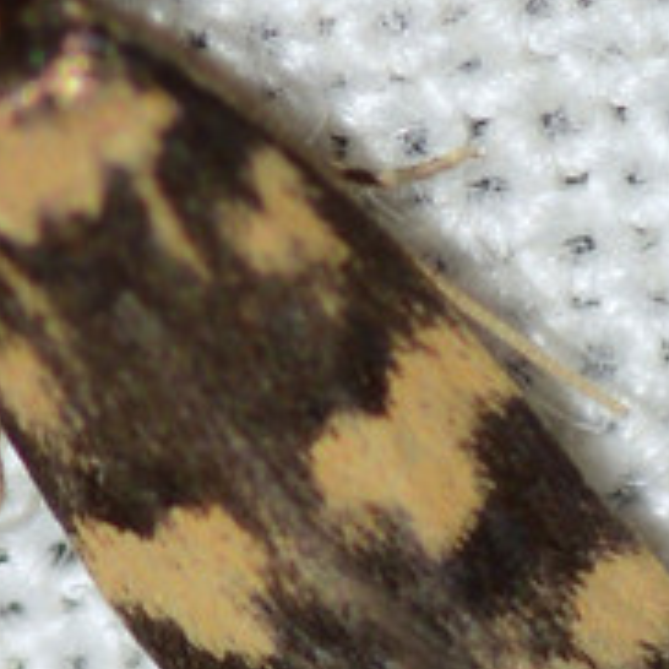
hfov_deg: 3.9
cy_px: 463
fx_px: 9817
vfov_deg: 3.9
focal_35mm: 449
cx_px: 254
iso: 100
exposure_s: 1/200
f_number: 13
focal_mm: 100
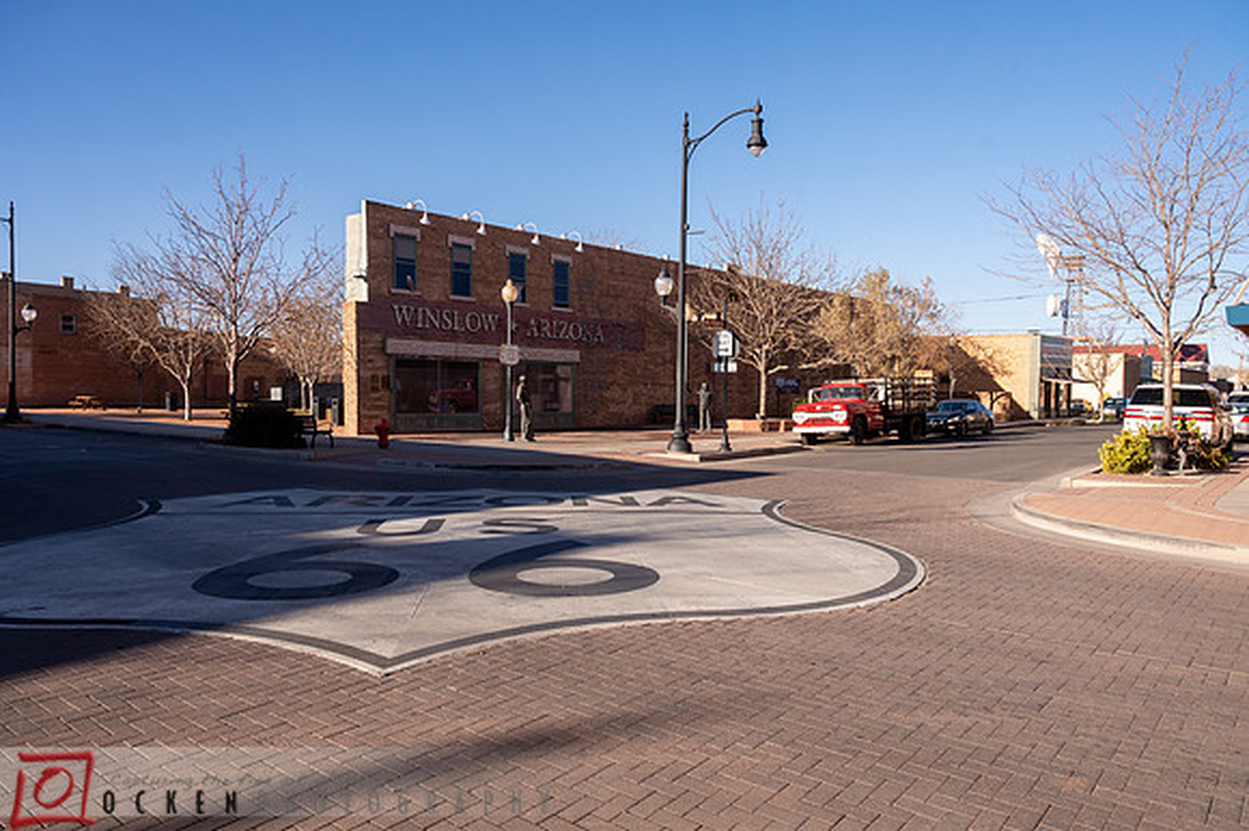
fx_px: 902
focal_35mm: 26
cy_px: 416
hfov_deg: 69.4
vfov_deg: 49.5
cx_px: 624
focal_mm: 26
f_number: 8
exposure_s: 1/800
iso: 400
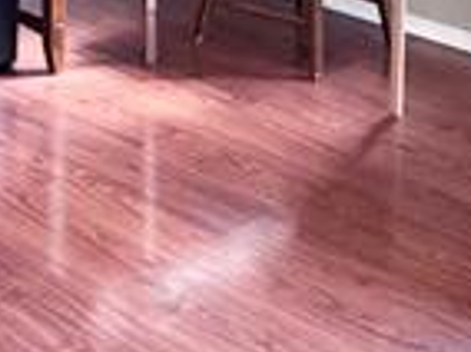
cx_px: 96
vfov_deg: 13.1
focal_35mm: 101
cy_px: -299
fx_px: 1372
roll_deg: -0.9
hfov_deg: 19.3
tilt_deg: -6.0
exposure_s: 1/60
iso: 320
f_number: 2.2
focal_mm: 2.22
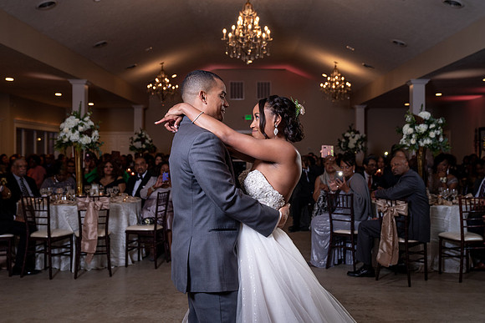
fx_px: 539
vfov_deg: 33.4
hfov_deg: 48.5
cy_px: 156
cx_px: 241
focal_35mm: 40
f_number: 4
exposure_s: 1/200
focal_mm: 38
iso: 800
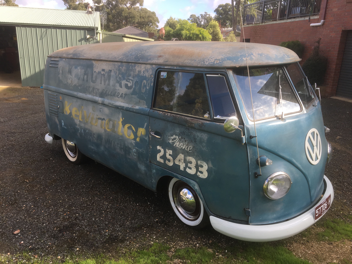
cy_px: 132
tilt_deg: -16.6
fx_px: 295
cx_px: 176
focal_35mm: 29
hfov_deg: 61.7
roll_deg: -2.3
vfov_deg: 48.2
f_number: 2.2
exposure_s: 1/516
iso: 25
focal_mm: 4.15
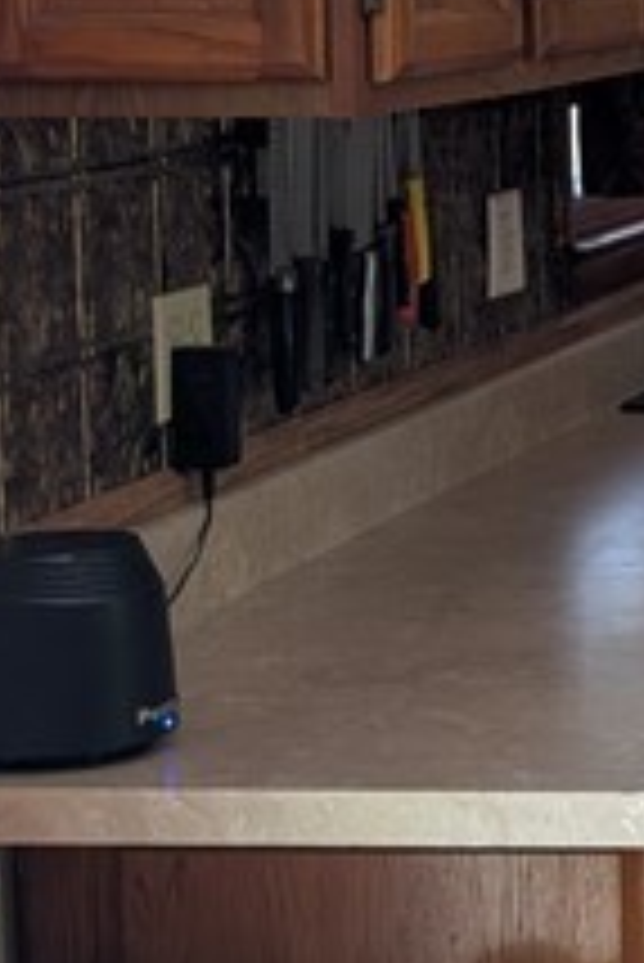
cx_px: 1596
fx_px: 3188
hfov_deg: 10.0
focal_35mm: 119
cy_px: 182
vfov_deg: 17.0
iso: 42
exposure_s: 1/25
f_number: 1.68
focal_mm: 6.9
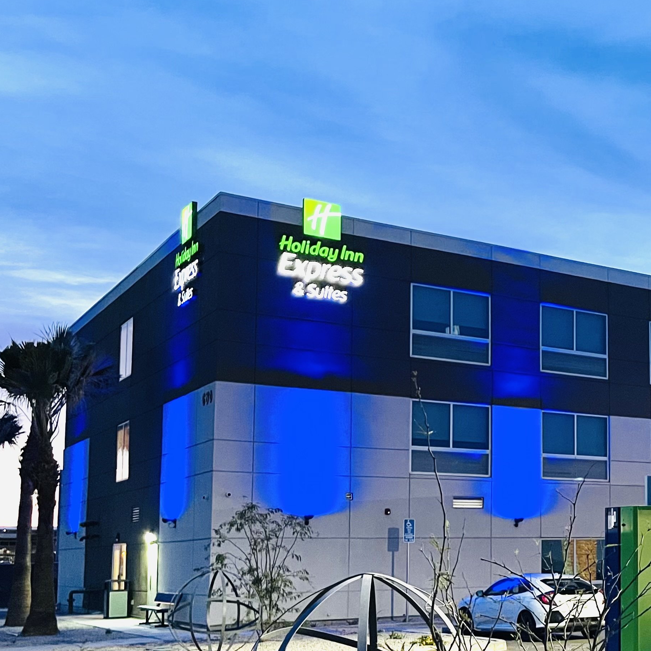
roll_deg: +0.7
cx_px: 686
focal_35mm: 51
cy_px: 451
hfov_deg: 30.5
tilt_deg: +5.1
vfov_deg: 33.0
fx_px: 1085
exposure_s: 1/40
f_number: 1.6
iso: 640
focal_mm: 5.1
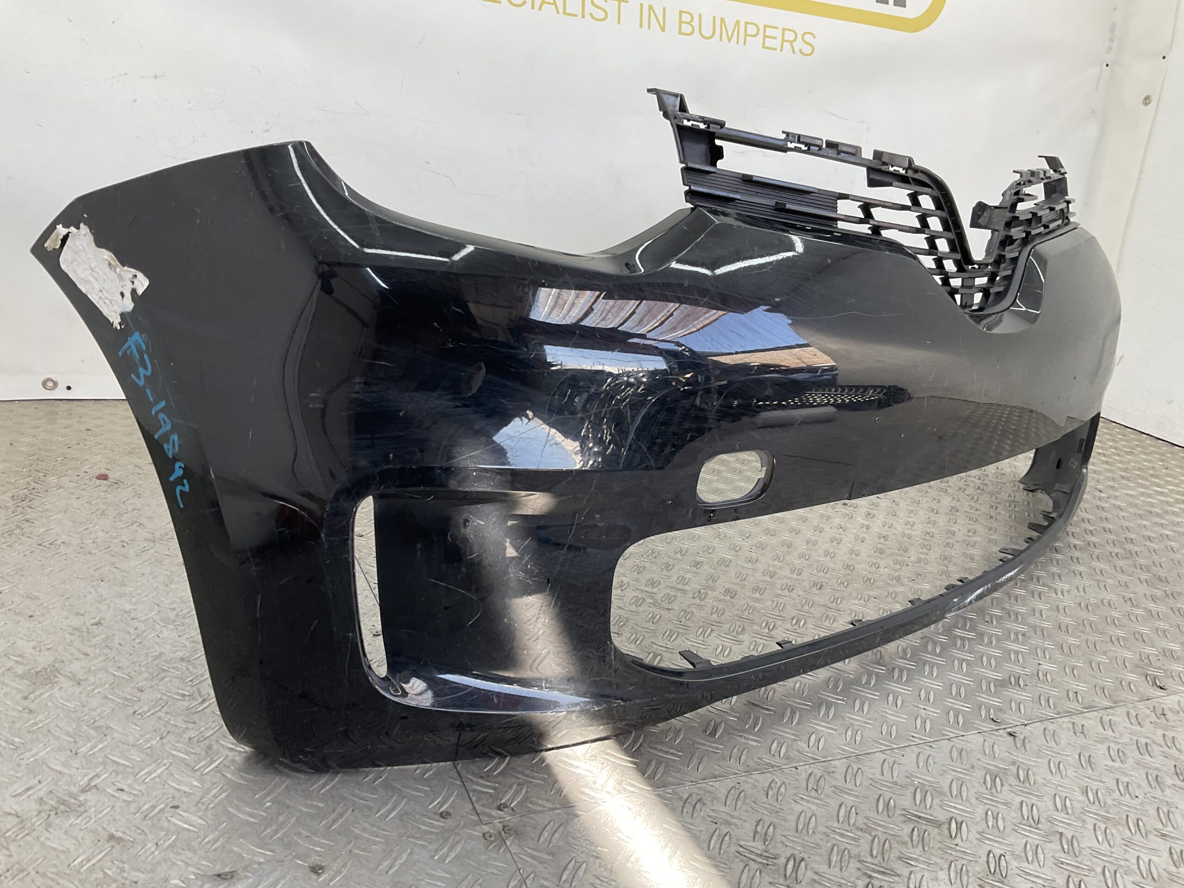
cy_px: 444
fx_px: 992
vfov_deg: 48.2
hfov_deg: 61.7
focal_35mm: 29
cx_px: 592
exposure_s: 1/100
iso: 20
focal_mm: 3
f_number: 1.8
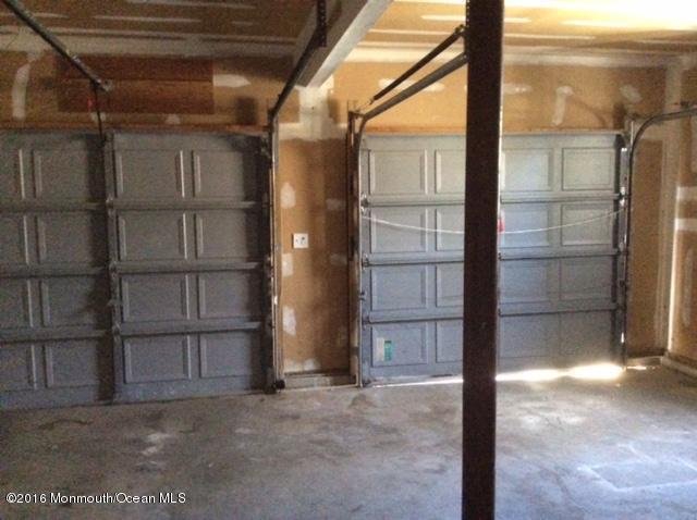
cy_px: 260
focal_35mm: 32
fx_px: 643
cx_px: 348
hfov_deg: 56.9
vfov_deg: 44.1
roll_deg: -0.3
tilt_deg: -5.6
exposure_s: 1/15
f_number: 2.4
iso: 640
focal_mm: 3.3
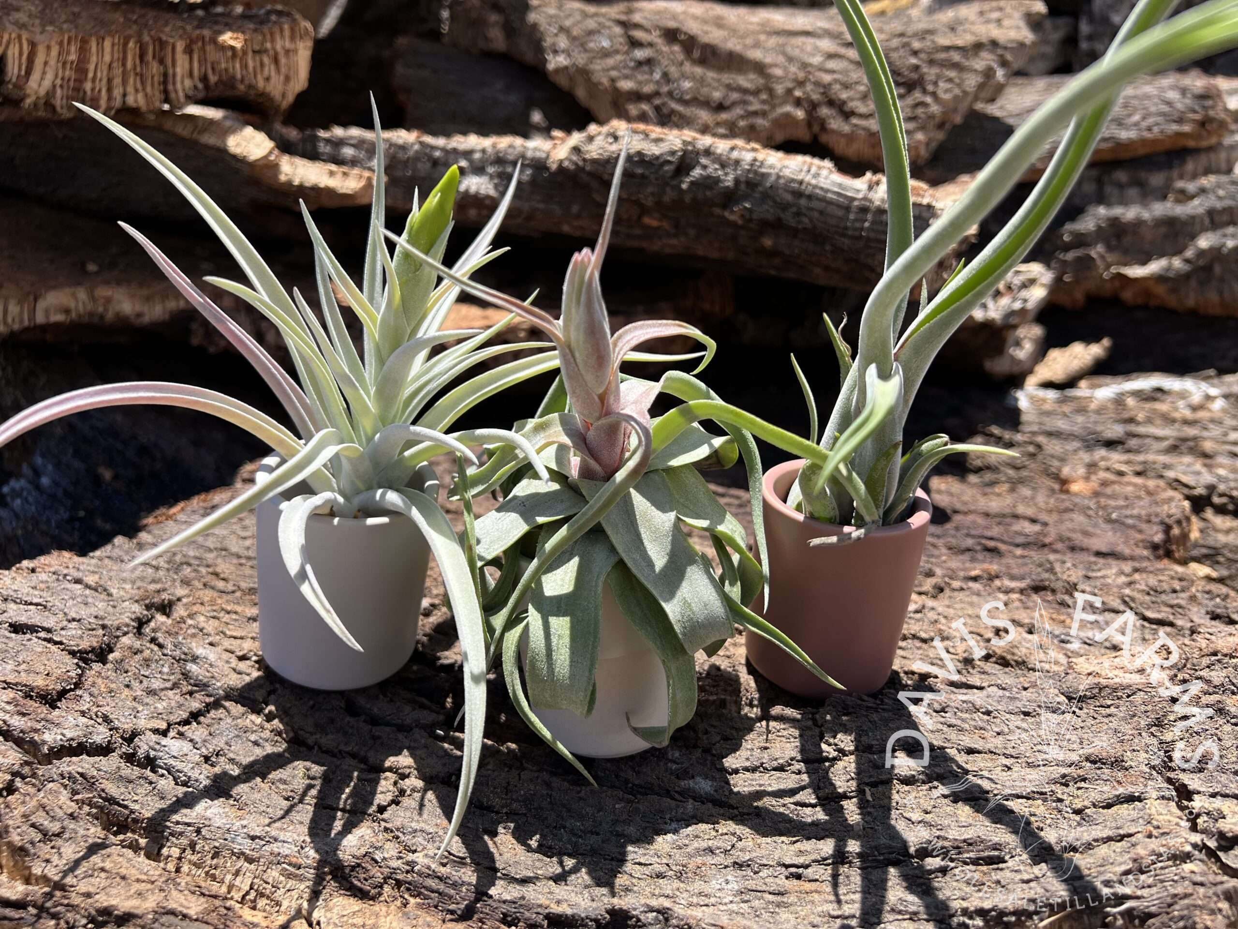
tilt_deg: -24.3
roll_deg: +3.9
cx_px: 619
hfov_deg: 67.3
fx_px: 930
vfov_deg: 53.1
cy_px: 464
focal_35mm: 26
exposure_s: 1/2208
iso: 50
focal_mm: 5.7
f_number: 1.5
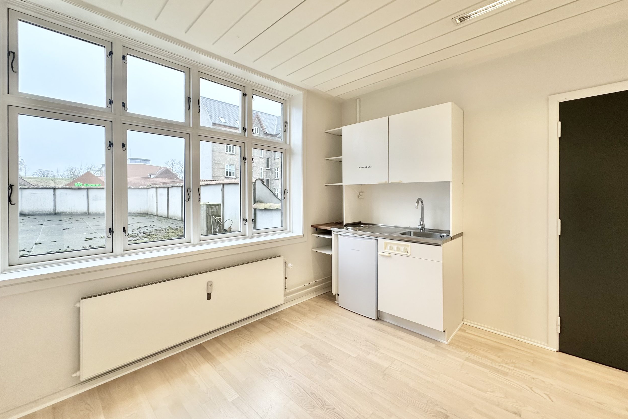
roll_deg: +0.0
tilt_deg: -0.1
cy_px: 194
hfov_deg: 100.4
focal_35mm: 15
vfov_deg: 77.2
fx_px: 262
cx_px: 314
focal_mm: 2.22
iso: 125
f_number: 2.2
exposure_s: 1/100
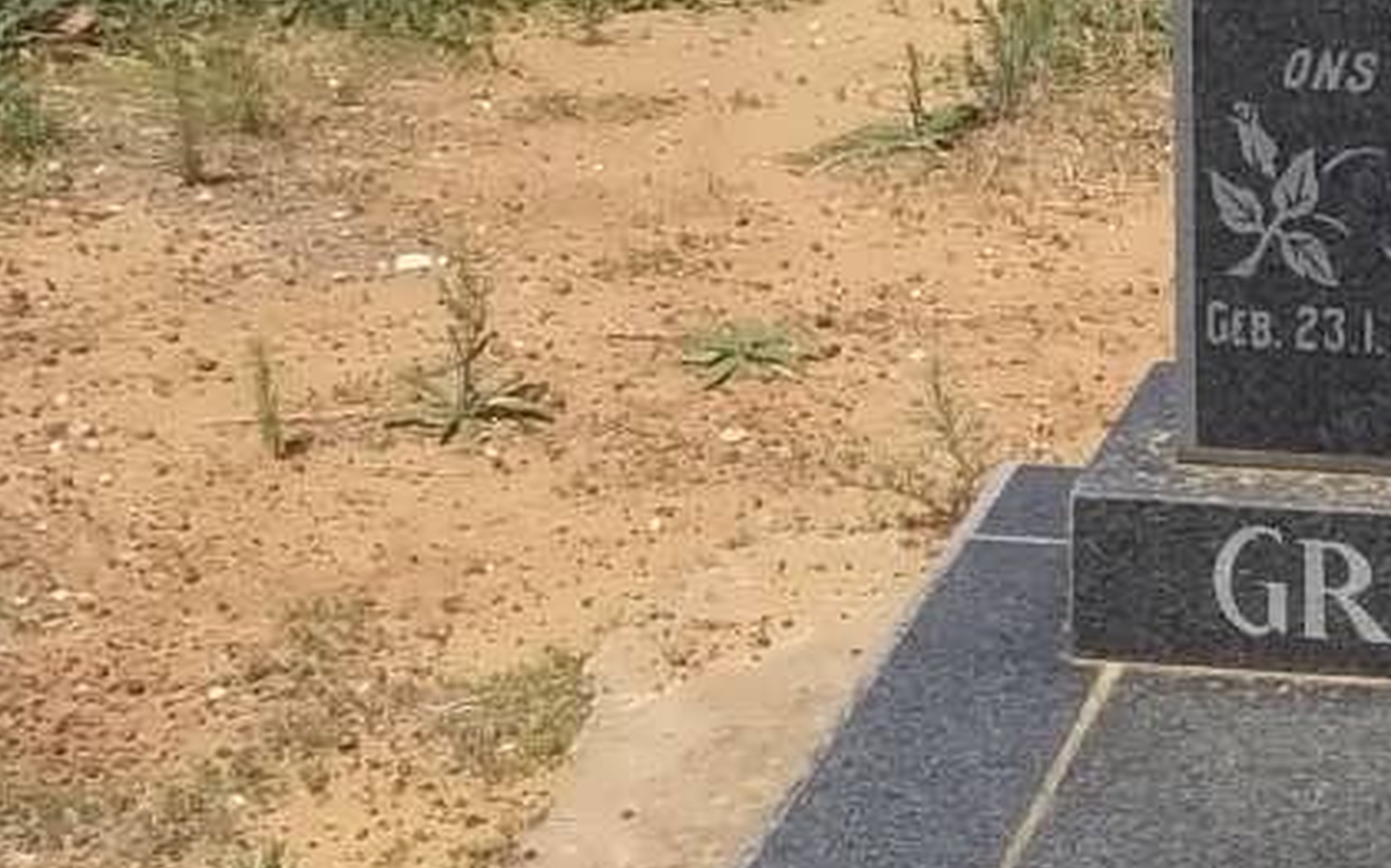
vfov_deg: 13.5
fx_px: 3675
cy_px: 417
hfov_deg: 20.2
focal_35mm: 97
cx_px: 1610
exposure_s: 1/640
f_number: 5.5
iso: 80
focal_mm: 5.7
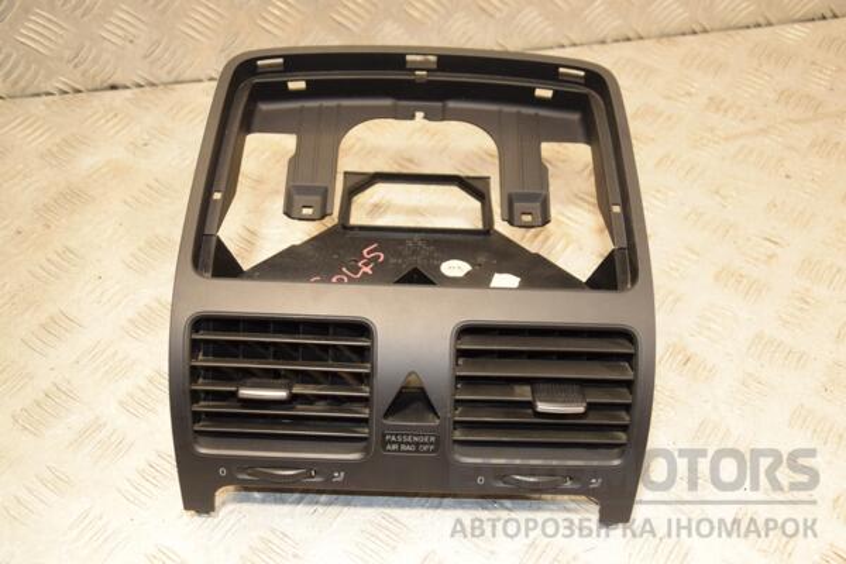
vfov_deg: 31.9
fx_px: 987
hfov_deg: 46.4
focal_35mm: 42
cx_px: 423
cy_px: 282
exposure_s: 1/125
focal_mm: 28
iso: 800
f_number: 5
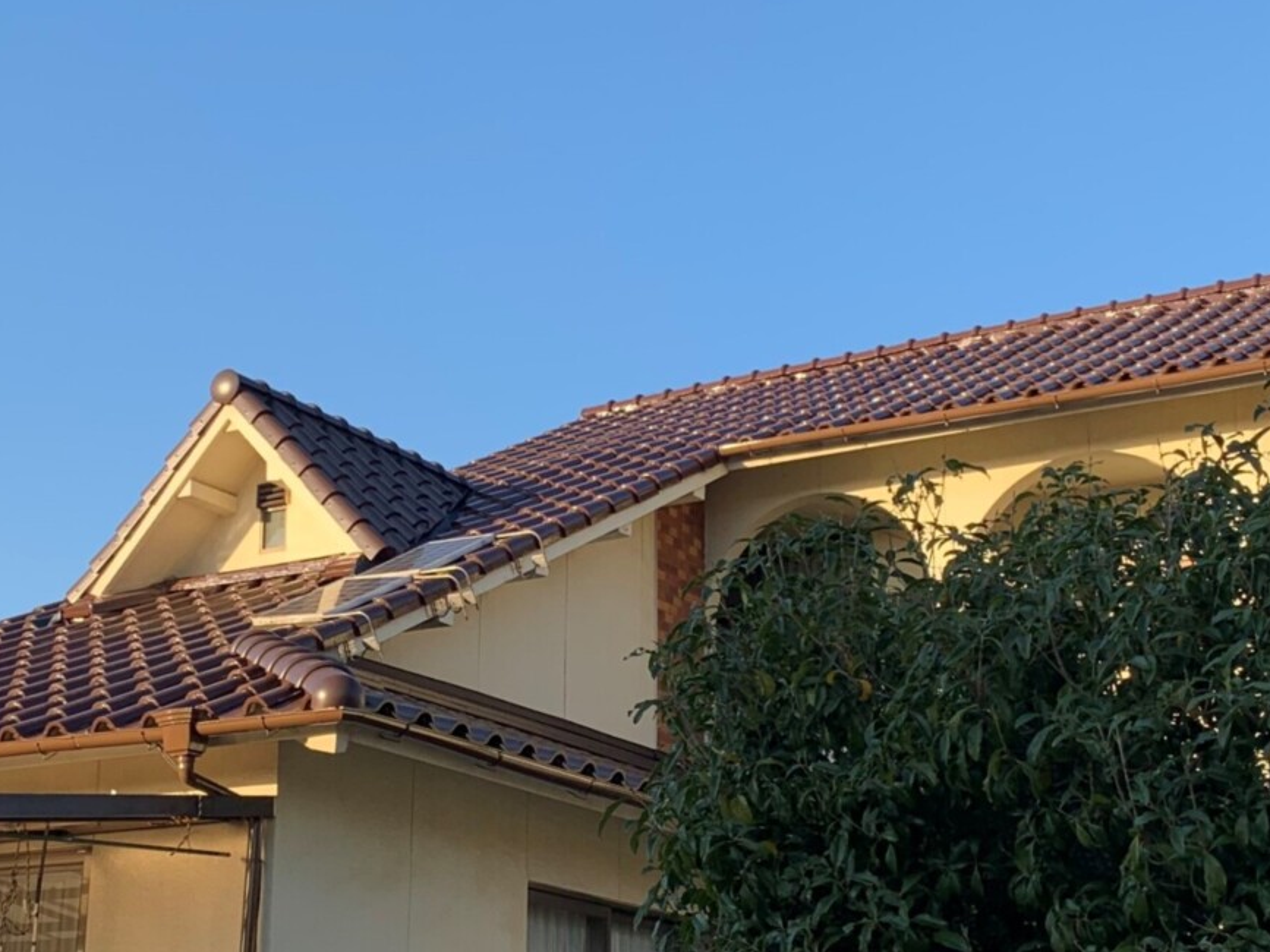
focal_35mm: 45
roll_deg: -4.5
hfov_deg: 42.1
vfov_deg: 31.0
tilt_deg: +16.9
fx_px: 1651
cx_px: 615
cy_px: 815
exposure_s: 1/815
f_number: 1.8
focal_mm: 4.25
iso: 25
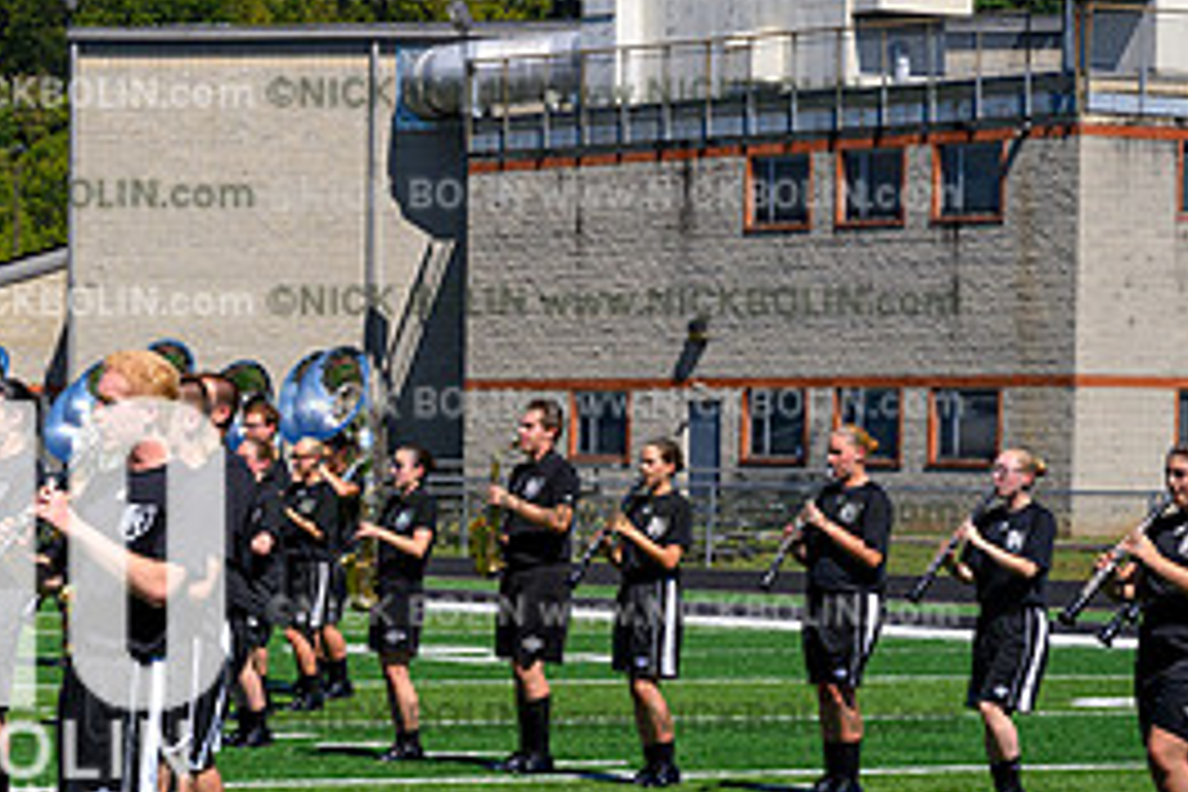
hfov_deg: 13.1
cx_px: -94
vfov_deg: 8.9
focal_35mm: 154
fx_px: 5082
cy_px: 614
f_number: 8
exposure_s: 1/640
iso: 160
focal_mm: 70
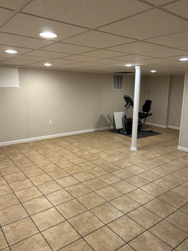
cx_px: 92
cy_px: 121
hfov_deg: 51.3
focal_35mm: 27
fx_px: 196
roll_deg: -0.8
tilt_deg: -7.8
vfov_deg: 65.3
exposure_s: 1/60
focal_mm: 5.7
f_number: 1.5
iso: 125
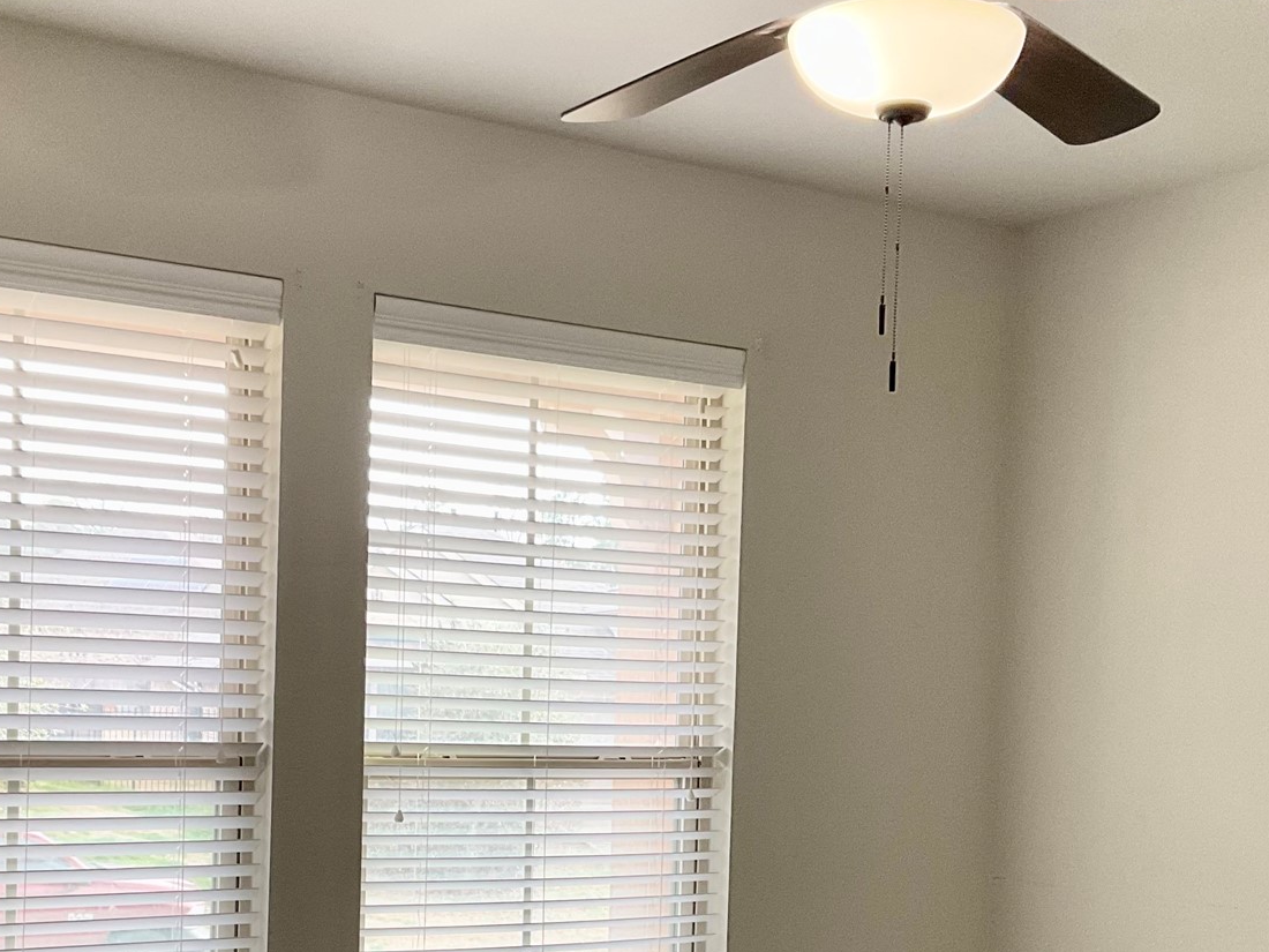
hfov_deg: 35.5
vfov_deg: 26.6
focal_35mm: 54
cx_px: 630
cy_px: 745
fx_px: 1980
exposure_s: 1/120
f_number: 1.8
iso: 64
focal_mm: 3
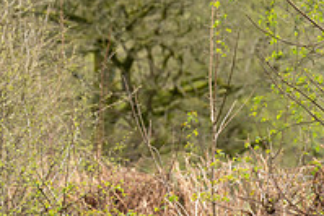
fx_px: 3539
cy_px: 282
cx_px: -93
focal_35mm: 393
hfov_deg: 5.2
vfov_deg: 3.5
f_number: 3.5
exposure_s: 1/1000
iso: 1000
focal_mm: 135
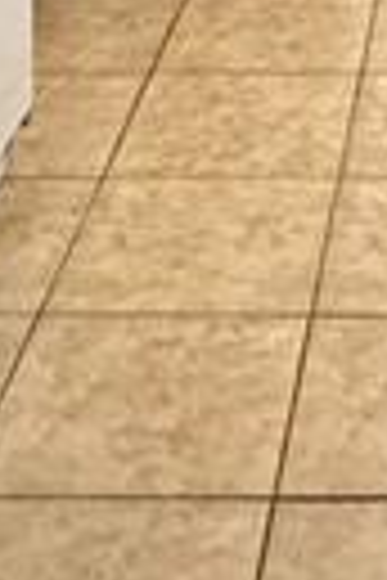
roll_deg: +0.2
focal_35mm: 116
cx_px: 522
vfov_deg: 14.1
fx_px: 1870
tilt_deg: -3.1
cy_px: -665
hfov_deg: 11.5
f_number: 2.2
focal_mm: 2.22
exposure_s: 1/120
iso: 250
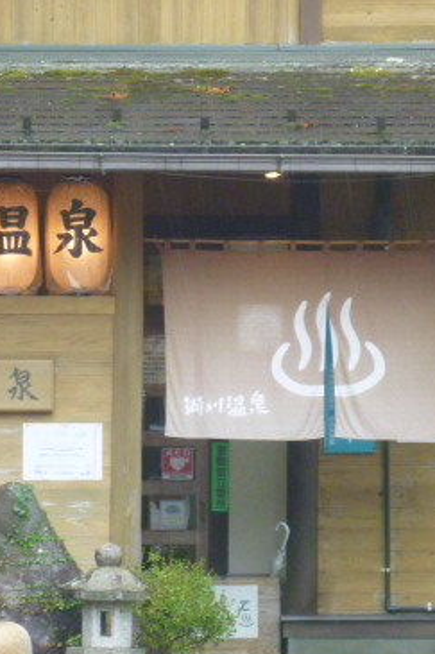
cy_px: 357
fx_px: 3973
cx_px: 218
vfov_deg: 9.4
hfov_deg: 6.3
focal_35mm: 219
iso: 400
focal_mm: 21.3
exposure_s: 1/40
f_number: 5.8
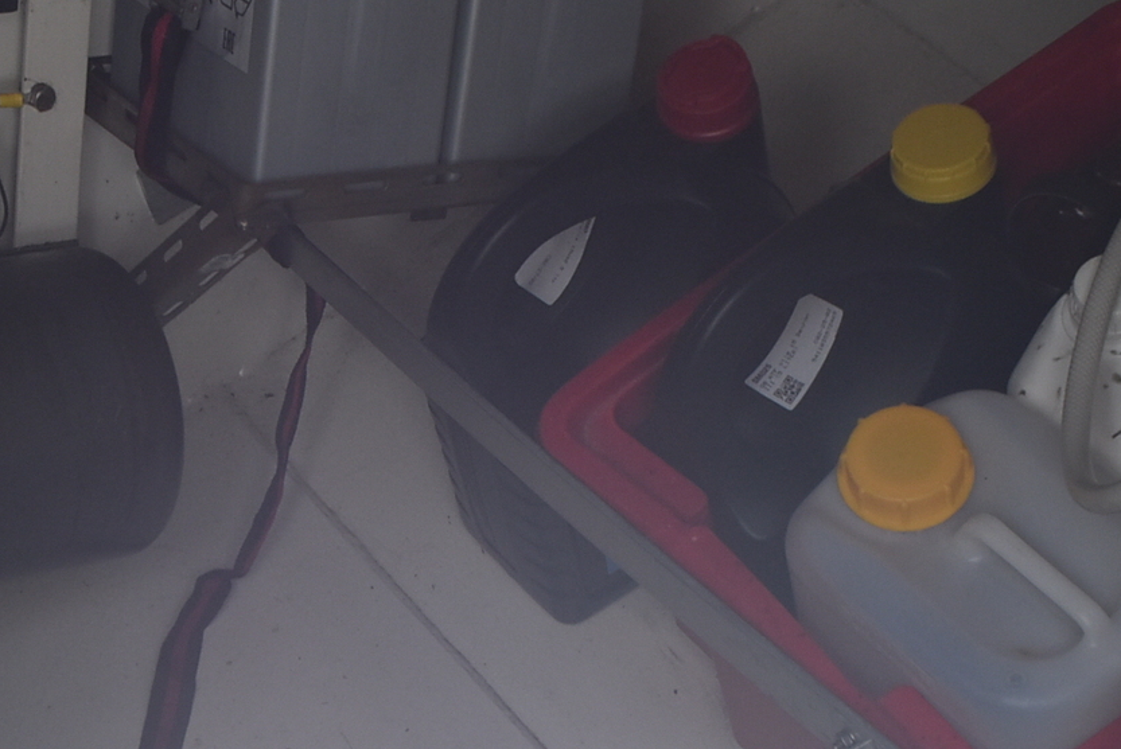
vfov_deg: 13.8
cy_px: 549
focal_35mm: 99
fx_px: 3085
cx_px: 323
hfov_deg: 20.5
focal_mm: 22
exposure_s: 1/125
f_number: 5.6
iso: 400
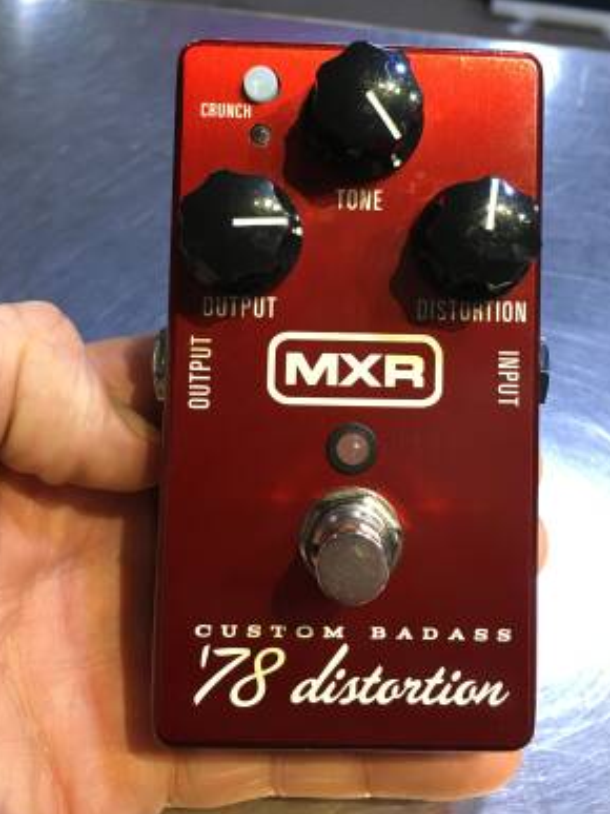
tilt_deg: -39.3
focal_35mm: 39
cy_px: 305
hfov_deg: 36.7
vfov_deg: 47.4
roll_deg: -2.6
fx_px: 917
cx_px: 362
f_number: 2.2
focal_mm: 4.15
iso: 80
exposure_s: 1/30
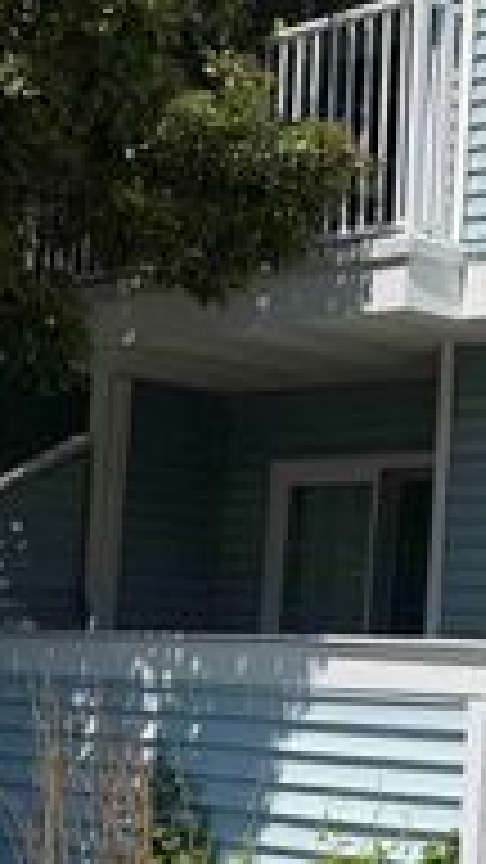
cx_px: 900
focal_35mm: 68
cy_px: 520
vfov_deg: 30.9
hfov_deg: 15.1
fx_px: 1558
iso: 80
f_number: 1.78
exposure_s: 1/9091
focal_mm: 6.76
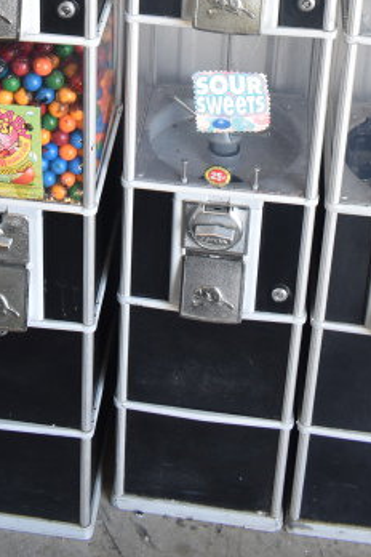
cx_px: 123
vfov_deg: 24.9
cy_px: -156
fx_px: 1097
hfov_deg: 19.1
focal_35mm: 71
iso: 200
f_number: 3.5
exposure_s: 1/40
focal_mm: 18
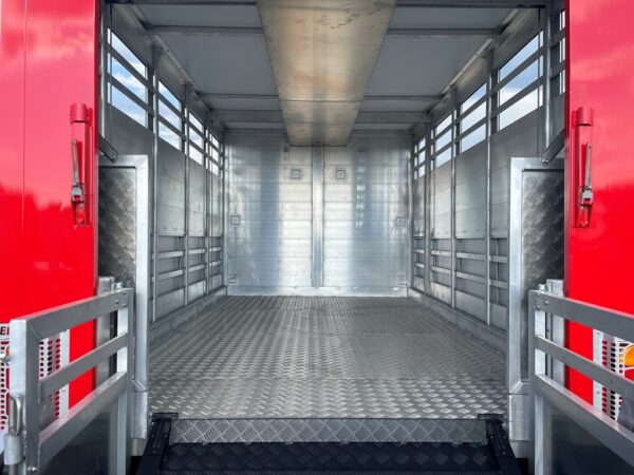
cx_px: 317
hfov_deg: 67.3
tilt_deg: -0.7
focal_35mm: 26
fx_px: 476
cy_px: 238
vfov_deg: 53.1
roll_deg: +0.3
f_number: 1.6
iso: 32
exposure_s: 1/1416
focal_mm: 4.2
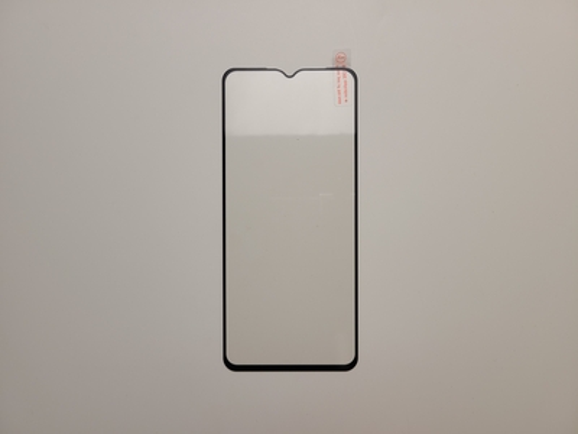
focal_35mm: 26
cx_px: 289
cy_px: 217
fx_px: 434
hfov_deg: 67.3
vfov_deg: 53.1
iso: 50
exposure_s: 1/100
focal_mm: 5.4
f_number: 1.8
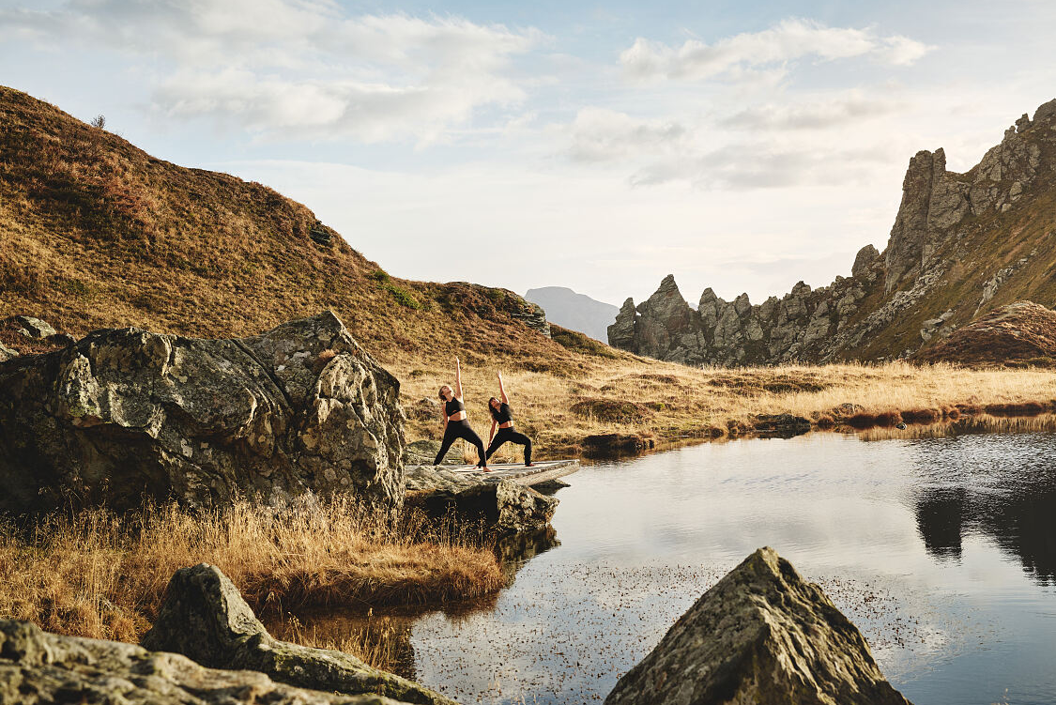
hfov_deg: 36.2
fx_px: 1614
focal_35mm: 55
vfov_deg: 24.6
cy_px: 355
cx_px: 491
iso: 250
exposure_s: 1/640
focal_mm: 50
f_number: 7.1
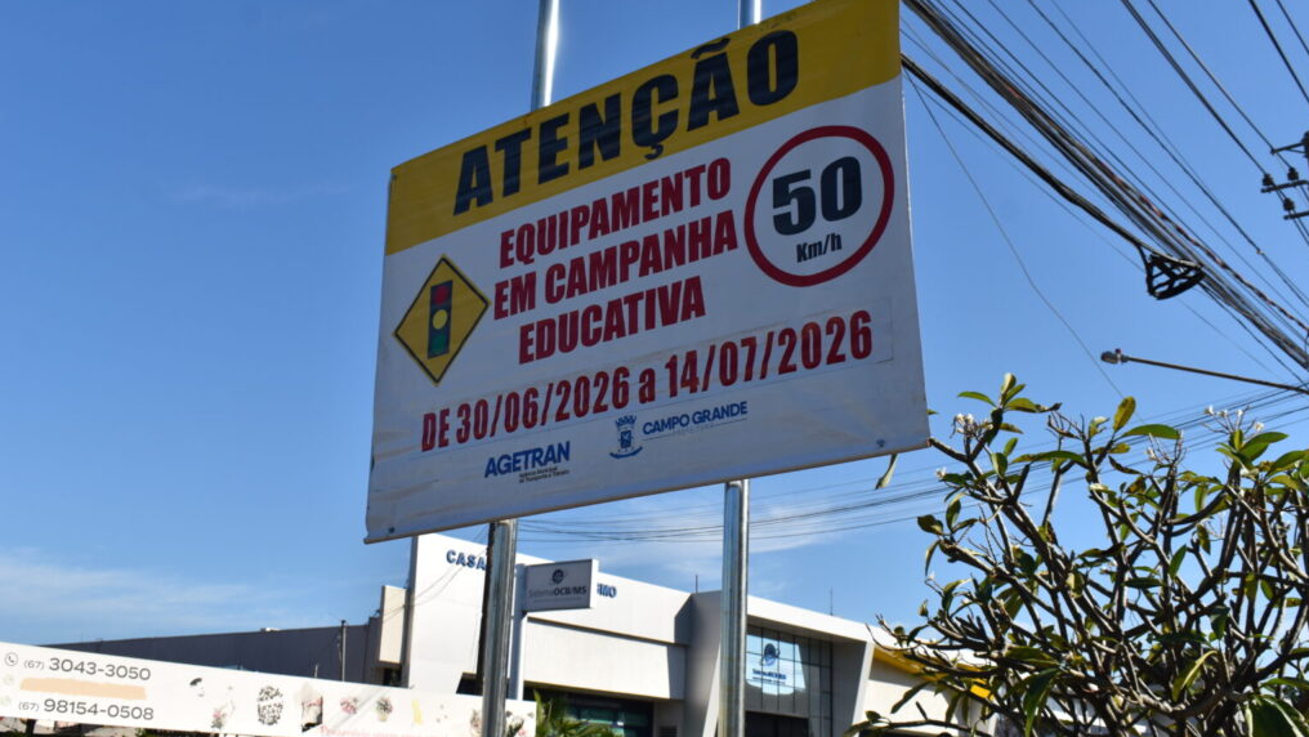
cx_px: 658
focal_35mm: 38
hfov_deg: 52.8
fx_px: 1319
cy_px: 377
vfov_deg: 31.2
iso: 100
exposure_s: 1/320
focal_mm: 24
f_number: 9
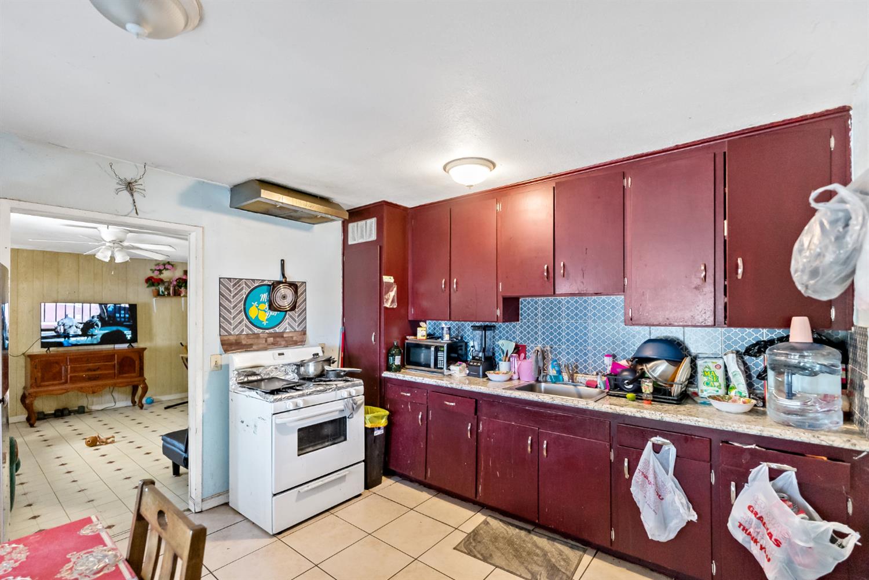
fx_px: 381
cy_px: 290
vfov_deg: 74.4
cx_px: 434
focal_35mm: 16
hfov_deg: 97.5
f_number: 2.8
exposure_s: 1/160
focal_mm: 15.8
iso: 2500
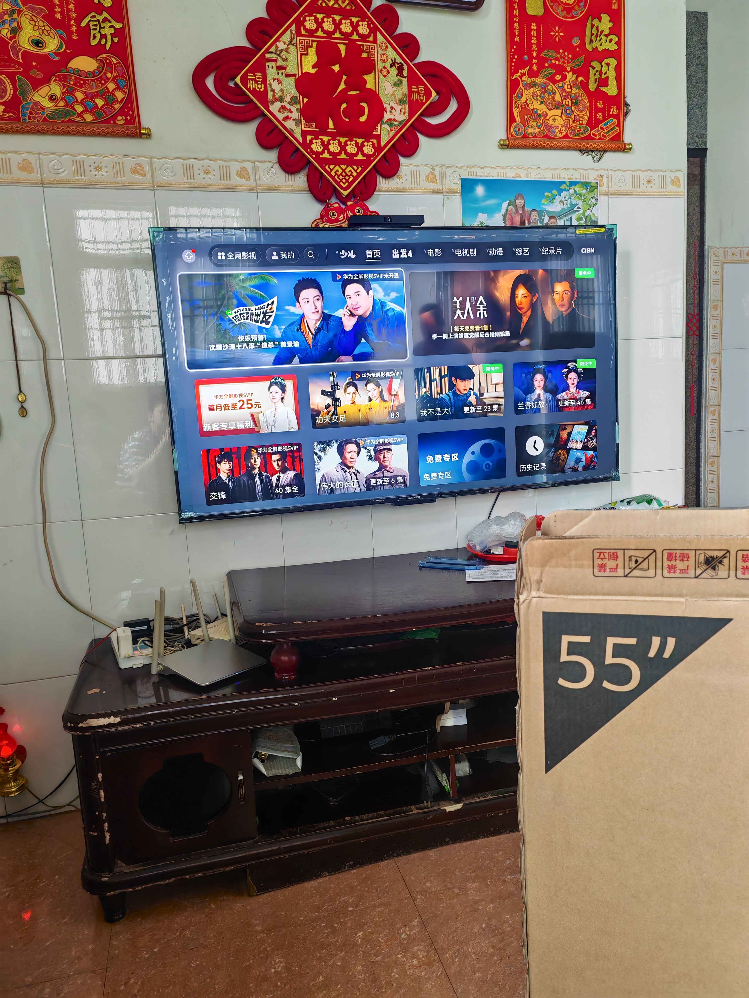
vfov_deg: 65.3
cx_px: 374
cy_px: 499
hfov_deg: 51.4
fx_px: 779
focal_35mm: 27
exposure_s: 1/100
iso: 400
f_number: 1.95
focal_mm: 5.52
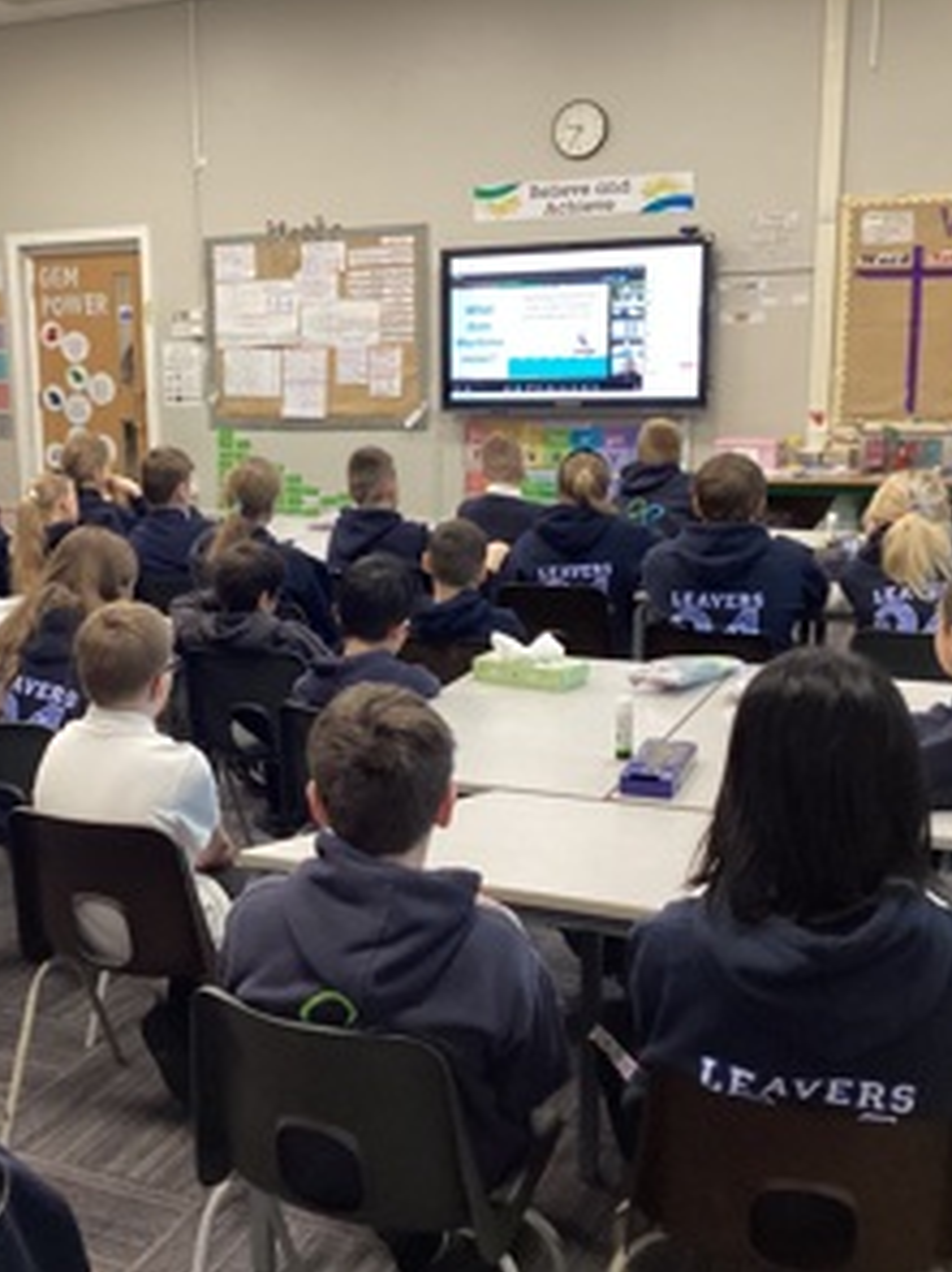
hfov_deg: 33.7
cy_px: 634
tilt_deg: -12.2
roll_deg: +0.9
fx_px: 1541
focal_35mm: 42
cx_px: 250
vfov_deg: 44.8
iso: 320
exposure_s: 1/50
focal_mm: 3.3
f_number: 2.4
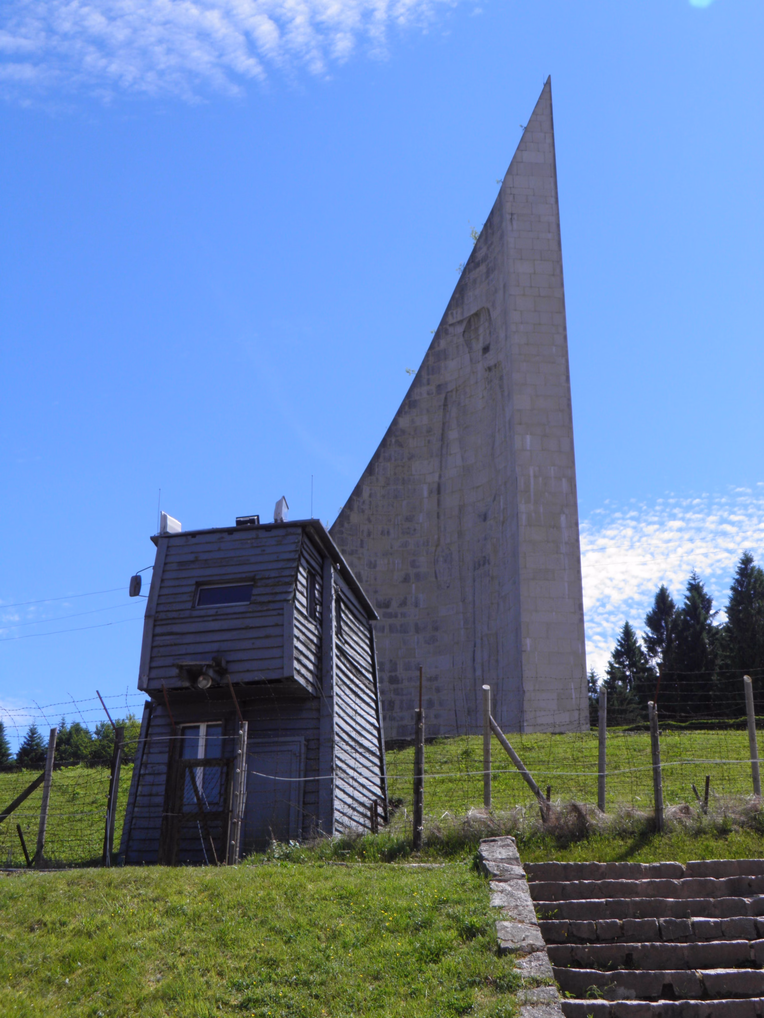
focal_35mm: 39
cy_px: 509
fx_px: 1148
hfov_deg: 36.8
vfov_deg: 47.9
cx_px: 382
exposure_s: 1/250
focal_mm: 7.1
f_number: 5.7
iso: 50
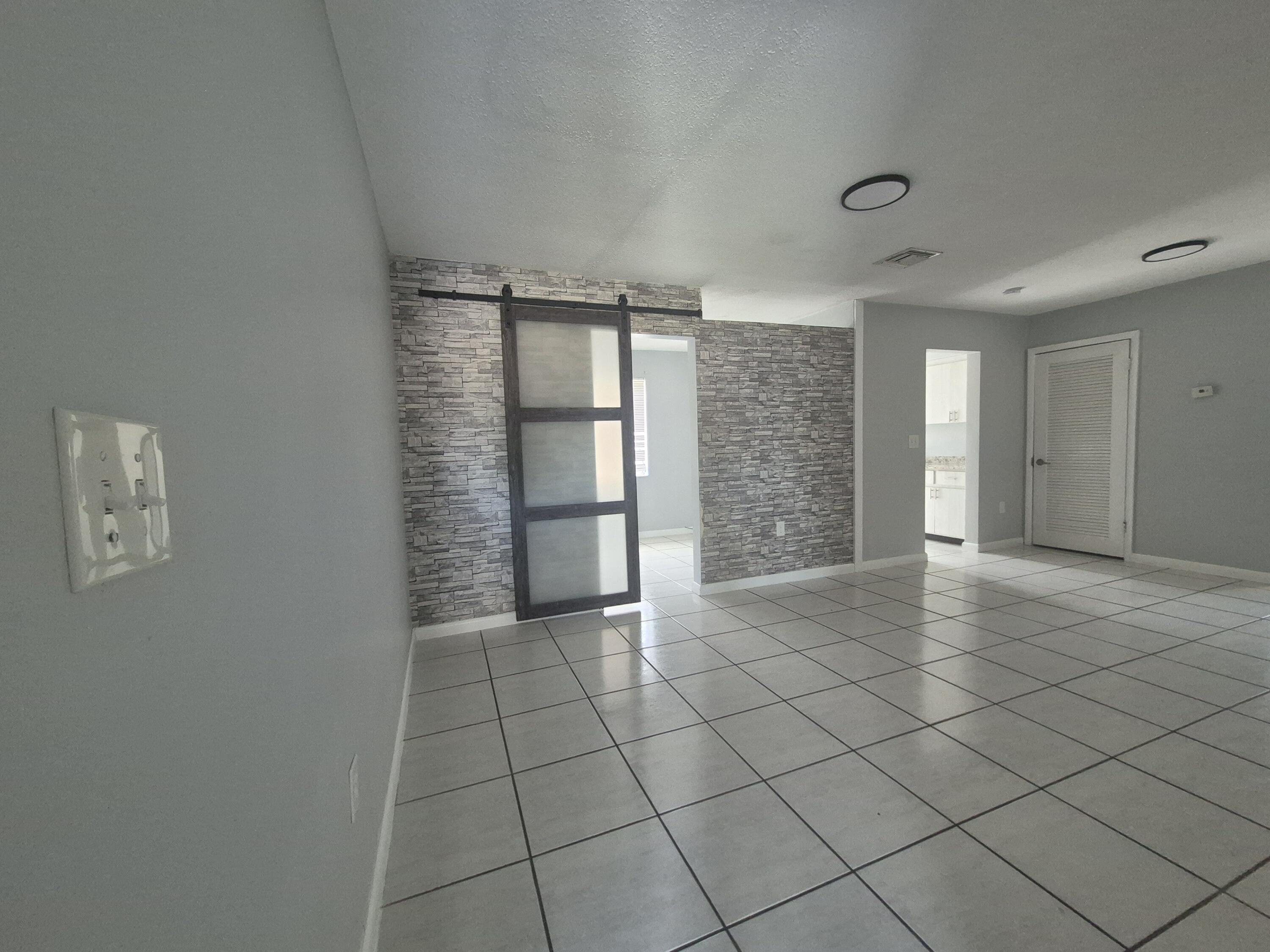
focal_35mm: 13
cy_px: 476
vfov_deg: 89.9
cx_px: 635
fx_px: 477
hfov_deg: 106.2
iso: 640
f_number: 2.2
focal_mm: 1.74
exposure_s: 1/60
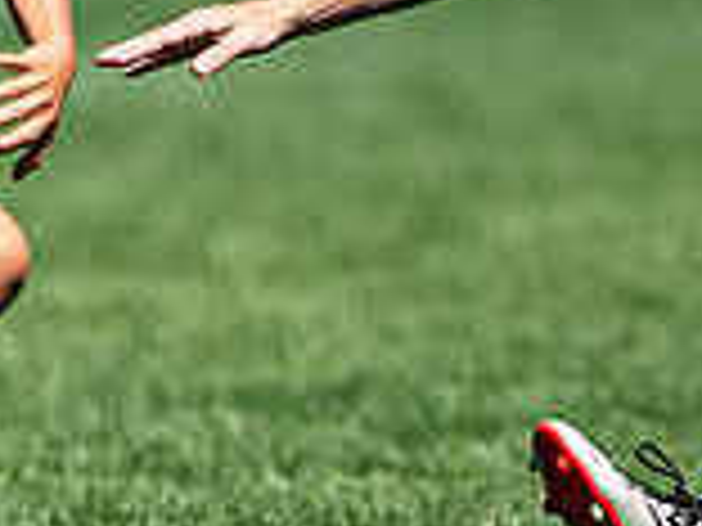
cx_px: 938
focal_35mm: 2794
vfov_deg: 0.5
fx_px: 56661
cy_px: -93
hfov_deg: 0.7
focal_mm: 400
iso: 100
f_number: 2.8
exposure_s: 1/2500
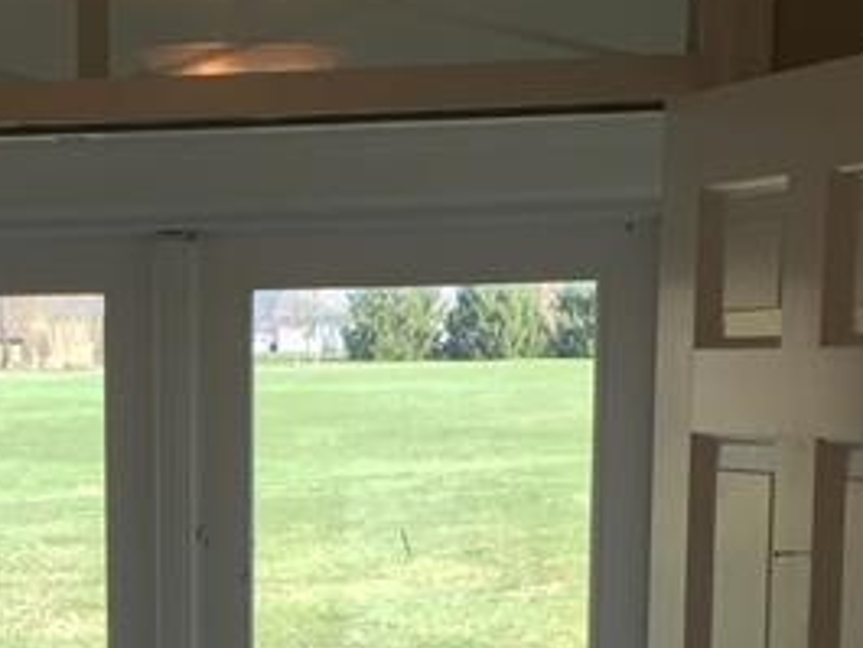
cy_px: 967
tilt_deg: -10.9
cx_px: 0
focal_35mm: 112
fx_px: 2793
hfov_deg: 17.2
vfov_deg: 12.6
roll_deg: +1.0
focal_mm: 4.15
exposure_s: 1/122
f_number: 2.2
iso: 25
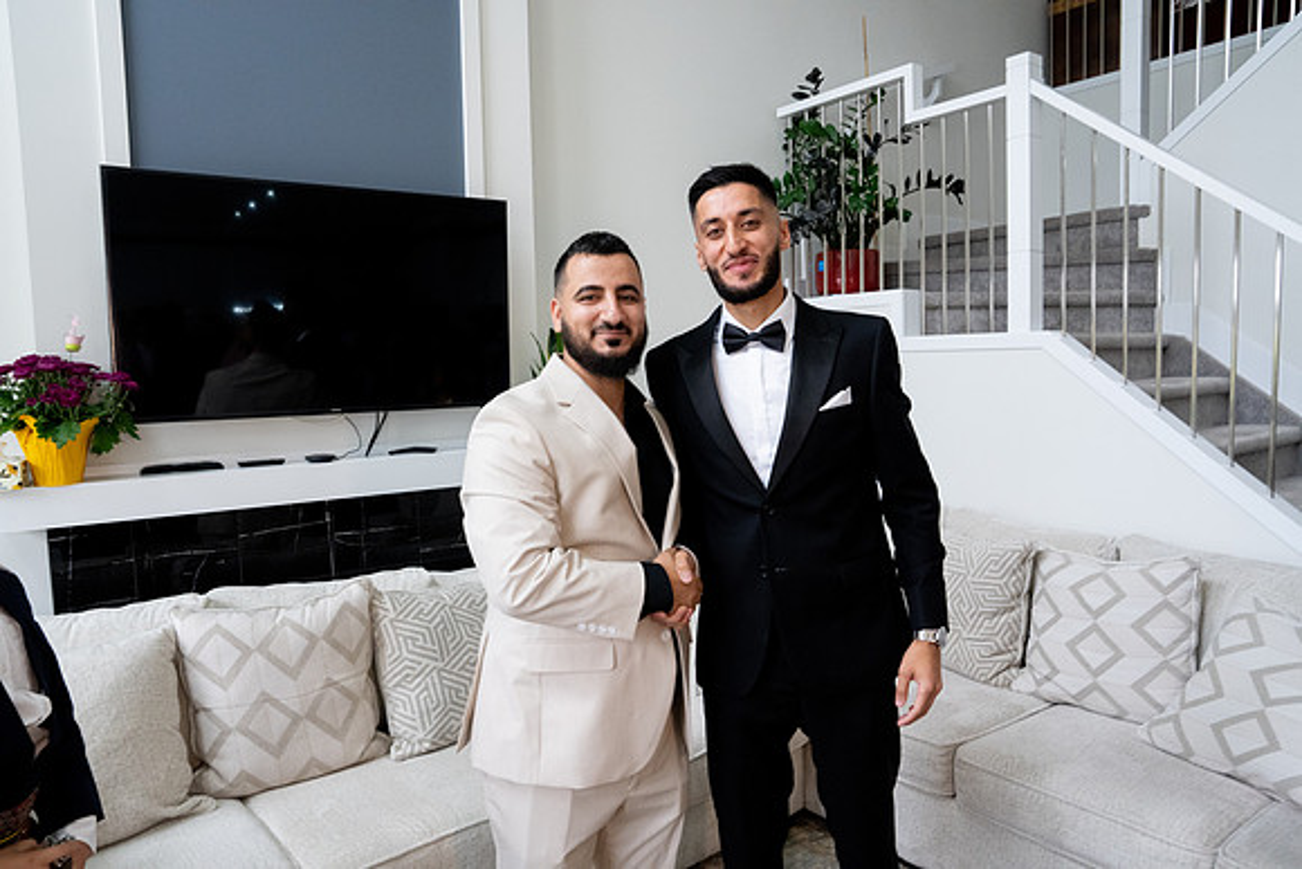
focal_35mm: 24
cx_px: 651
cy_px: 434
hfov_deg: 73.7
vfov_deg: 53.2
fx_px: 868
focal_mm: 24
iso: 5000
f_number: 9
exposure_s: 1/160
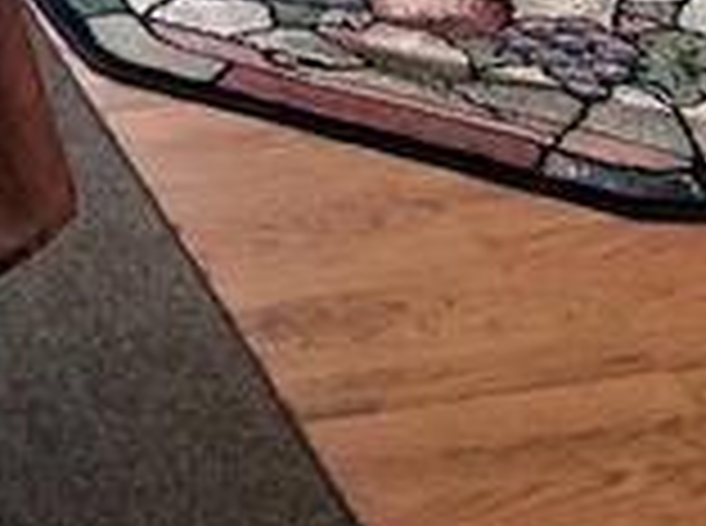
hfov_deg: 11.6
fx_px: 3459
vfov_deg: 8.0
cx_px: 171
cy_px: -778
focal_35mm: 170
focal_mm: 4.25
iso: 200
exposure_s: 1/120
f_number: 1.7
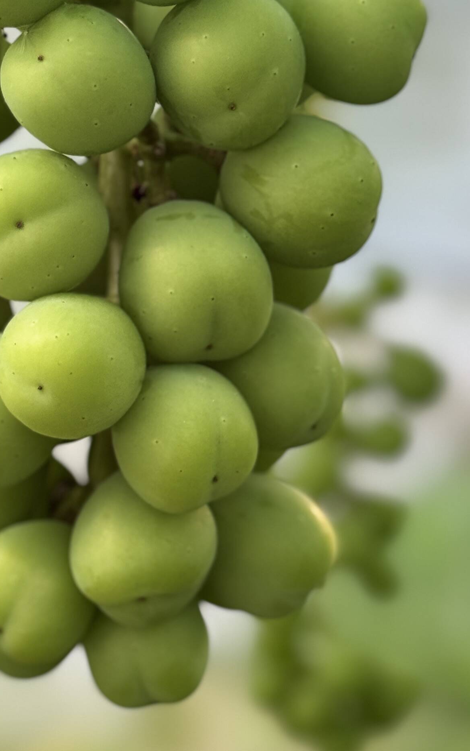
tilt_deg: +3.8
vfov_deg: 18.9
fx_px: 2254
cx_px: 58
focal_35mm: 110
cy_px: 296
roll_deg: +1.9
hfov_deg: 11.8
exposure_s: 1/121
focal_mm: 6.76
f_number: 1.78
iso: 80
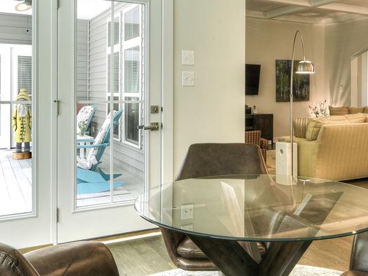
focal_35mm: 40
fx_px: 425
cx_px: 242
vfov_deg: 35.6
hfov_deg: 46.1
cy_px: 94
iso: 100
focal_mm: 15
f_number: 22
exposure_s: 1
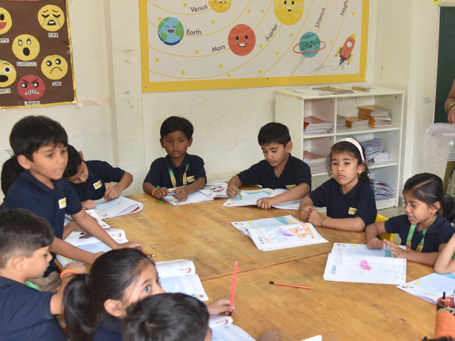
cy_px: 185
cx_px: 332
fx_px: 710
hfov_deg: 34.9
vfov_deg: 27.0
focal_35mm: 54
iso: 500
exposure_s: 1/60
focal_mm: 31
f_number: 4
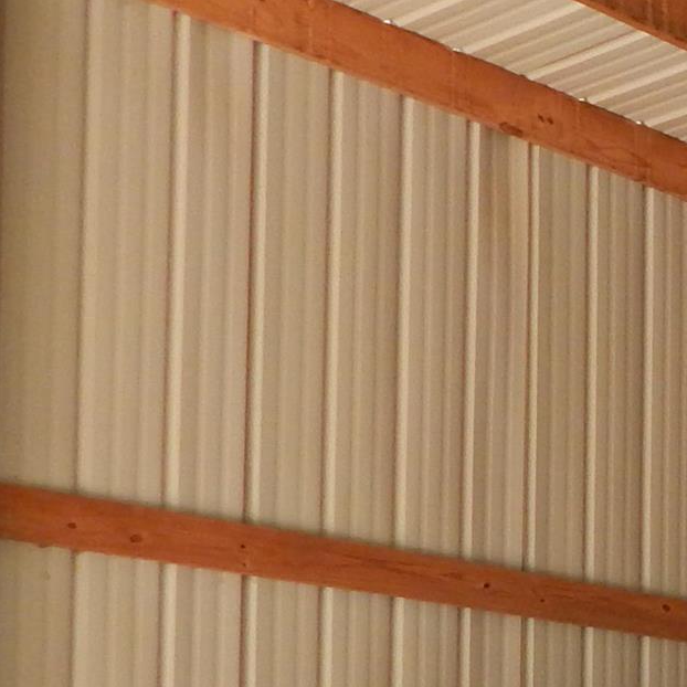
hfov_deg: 14.1
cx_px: 1518
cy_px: 918
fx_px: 2156
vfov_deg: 17.0
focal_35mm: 96
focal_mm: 4
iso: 160
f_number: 3
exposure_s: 1/30
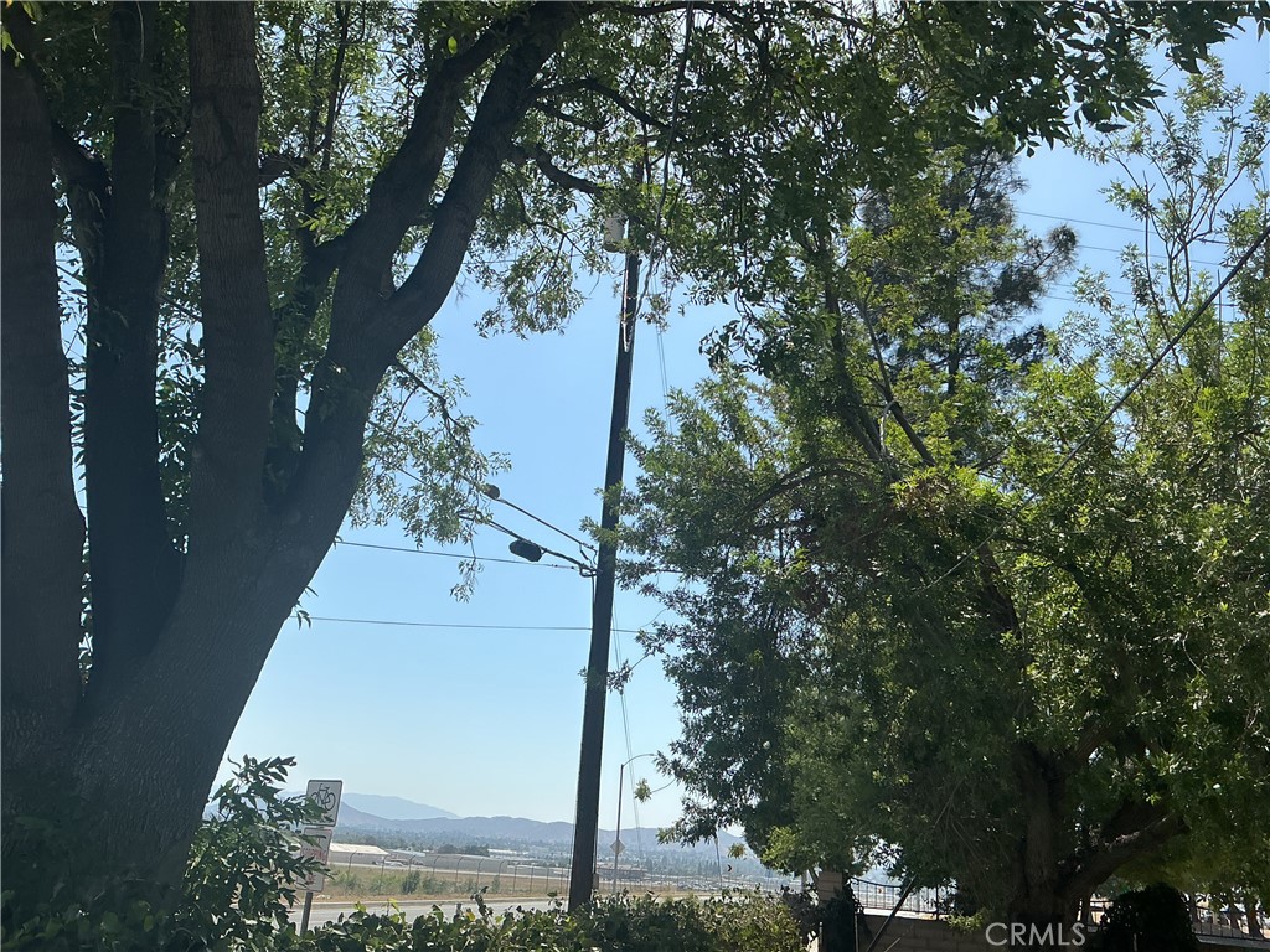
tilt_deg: +19.2
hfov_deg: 61.7
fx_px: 1064
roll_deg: -3.7
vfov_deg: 48.2
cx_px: 635
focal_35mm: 29
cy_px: 476
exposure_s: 1/2320
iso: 25
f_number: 1.8
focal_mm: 3
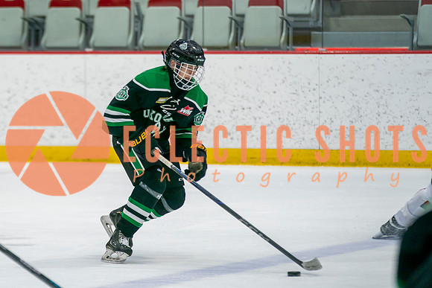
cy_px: 134
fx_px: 3536
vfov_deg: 4.7
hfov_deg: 7.0
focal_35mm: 295
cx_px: 102
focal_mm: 160
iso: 500
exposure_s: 1/640
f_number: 2.8
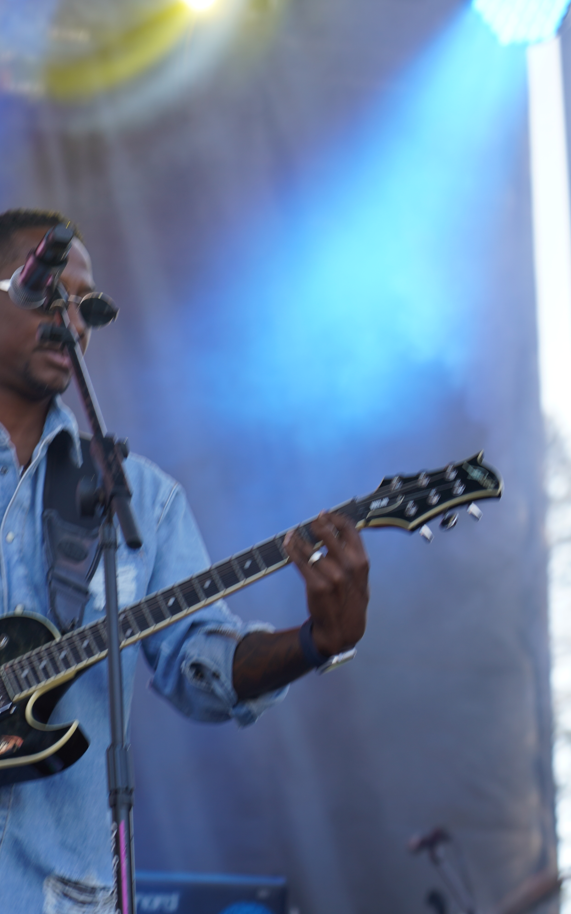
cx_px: 37
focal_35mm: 161
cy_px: 458
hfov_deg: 8.1
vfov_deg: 13.0
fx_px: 4008
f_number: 4
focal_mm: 105
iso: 125
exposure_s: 1/125
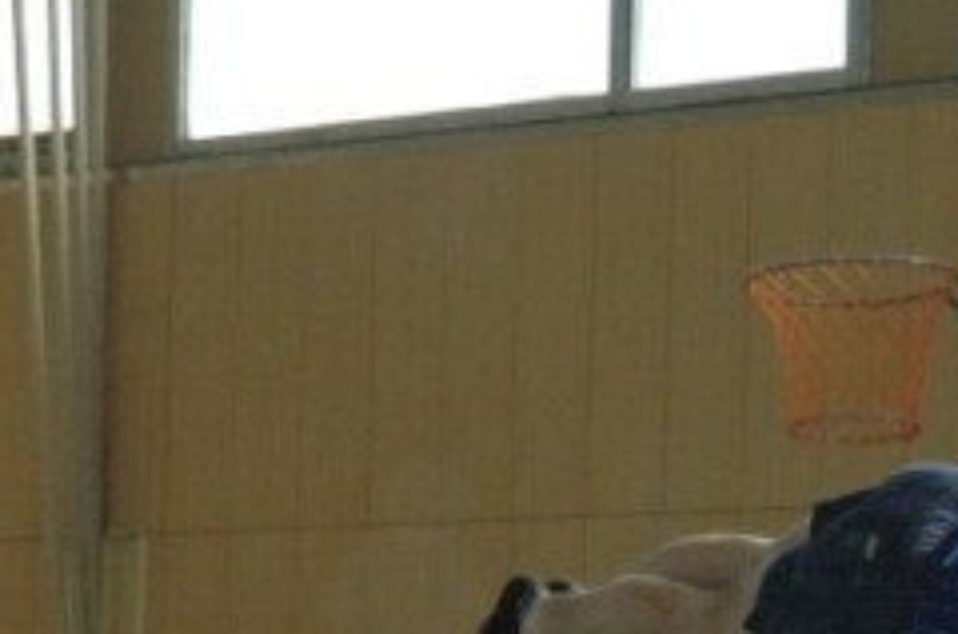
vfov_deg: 4.9
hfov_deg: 7.3
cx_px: 954
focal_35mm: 280
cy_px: 473
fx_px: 7436
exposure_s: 1/500
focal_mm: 70
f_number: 10
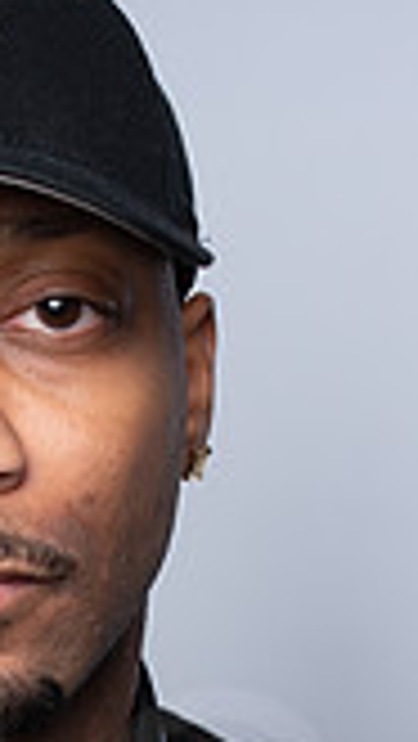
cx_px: -63
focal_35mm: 100
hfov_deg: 11.9
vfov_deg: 20.4
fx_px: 1967
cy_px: 809
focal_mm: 35
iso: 250
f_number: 6.3
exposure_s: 1/200
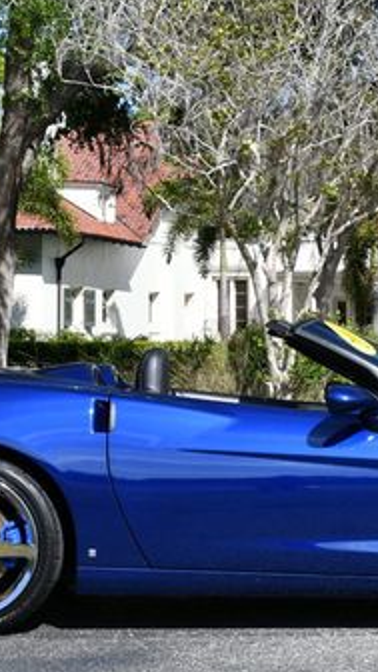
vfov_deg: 22.2
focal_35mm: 96
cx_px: 320
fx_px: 1711
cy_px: 318
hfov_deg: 12.5
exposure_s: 1/250
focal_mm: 24
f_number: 8
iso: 110
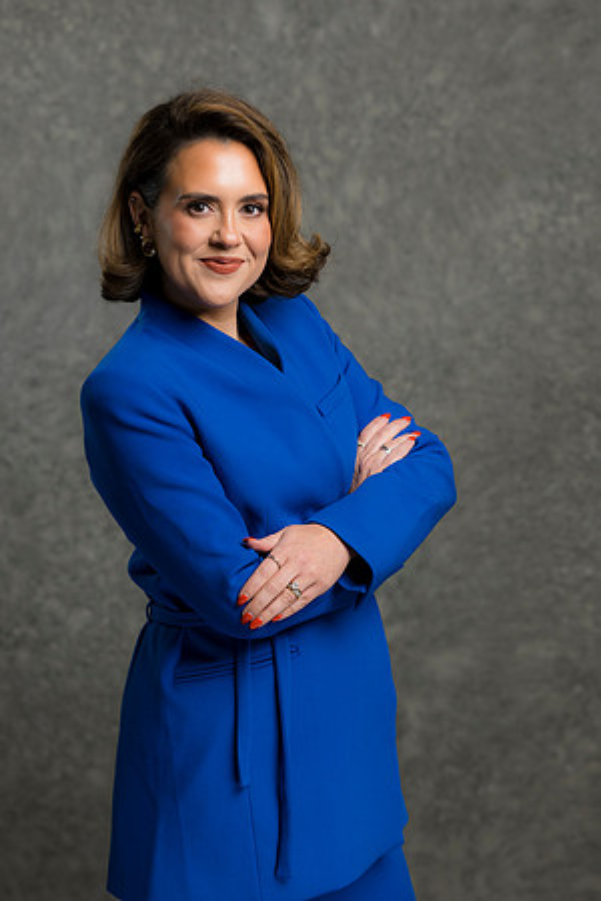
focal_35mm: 85
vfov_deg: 23.9
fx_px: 2128
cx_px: 300
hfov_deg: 16.1
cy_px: 450
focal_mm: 85
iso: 125
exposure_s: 1/200
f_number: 5
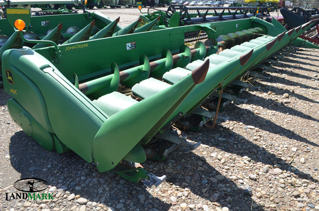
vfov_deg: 47.7
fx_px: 239
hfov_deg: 67.5
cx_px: 160
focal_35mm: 27
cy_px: 106
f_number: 8
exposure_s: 1/250
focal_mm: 18
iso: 160
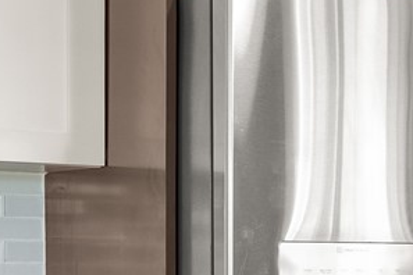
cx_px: 1114
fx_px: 1342
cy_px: 282
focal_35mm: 117
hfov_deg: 12.1
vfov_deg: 11.6
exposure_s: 2.5
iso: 200
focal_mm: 16
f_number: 9
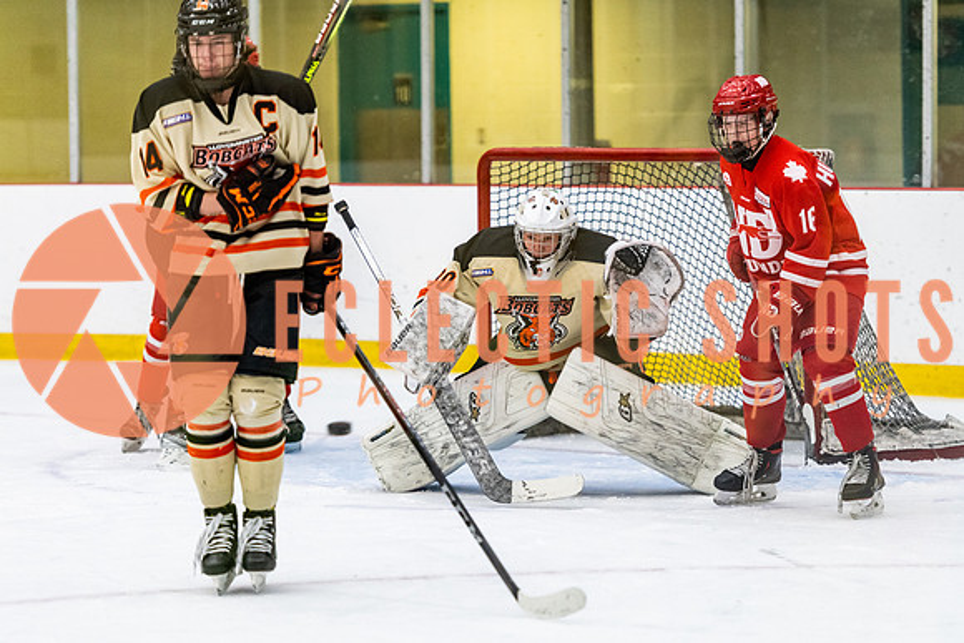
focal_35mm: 171
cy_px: 343
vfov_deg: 8.1
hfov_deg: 12.0
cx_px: 514
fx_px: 4570
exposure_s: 1/640
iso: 3200
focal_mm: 150
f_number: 2.8
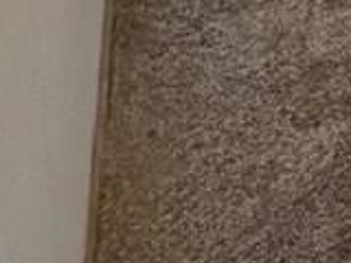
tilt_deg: -6.3
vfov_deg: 8.9
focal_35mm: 112
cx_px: 1064
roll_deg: -0.8
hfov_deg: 11.0
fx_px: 1136
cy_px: -670
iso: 800
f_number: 2.2
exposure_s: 1/60
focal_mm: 2.22
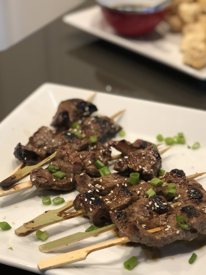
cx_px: 112
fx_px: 524
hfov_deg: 22.2
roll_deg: -0.2
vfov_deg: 29.4
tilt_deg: -34.2
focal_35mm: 66
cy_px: 157
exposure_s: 1/30
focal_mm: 6
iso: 125
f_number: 2.4
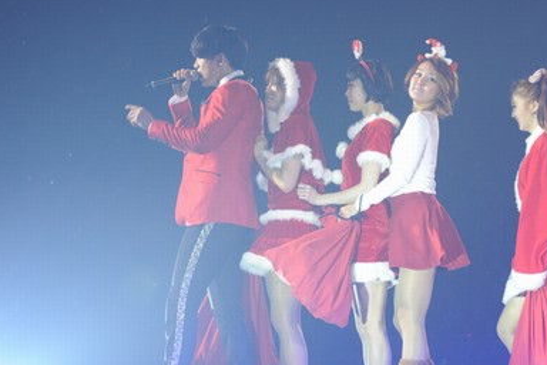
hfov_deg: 13.4
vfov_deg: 9.0
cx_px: 353
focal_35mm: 153
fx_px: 2325
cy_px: 160
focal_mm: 98
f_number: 8
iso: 1600
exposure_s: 1/250
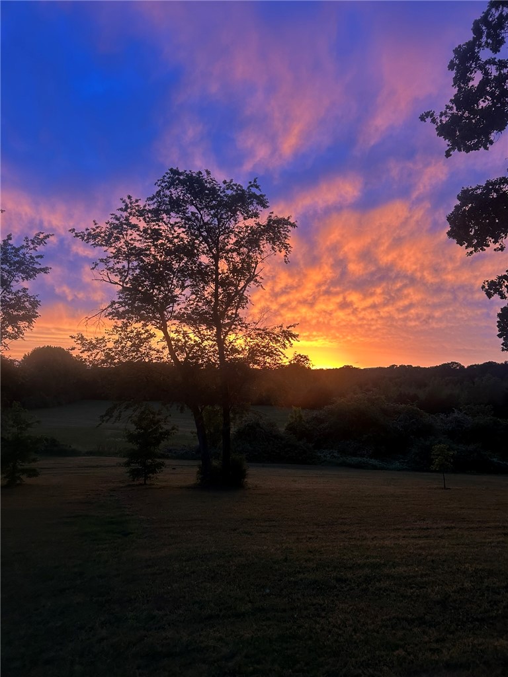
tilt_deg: +4.8
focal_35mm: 26
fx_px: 509
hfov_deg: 53.1
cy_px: 338
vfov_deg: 67.3
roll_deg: -1.7
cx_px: 254
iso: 160
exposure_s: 1/60
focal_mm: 5.7
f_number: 1.5
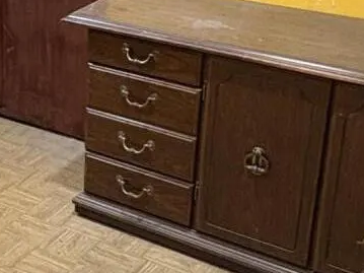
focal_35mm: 78
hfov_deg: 23.0
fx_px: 820
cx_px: -72
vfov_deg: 18.7
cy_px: 44
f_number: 2.2
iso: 400
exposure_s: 1/60
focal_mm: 2.22
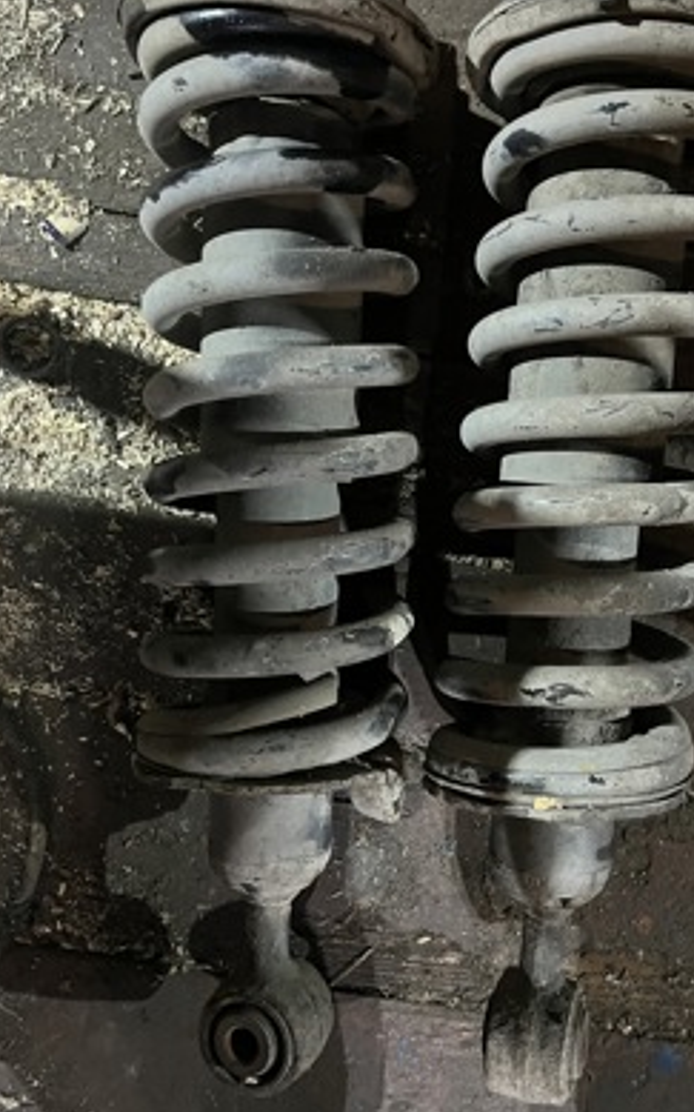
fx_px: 1029
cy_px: 535
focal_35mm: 34
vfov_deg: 56.7
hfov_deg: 36.9
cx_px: 454
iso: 640
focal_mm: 5.1
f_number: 1.6
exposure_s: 1/25
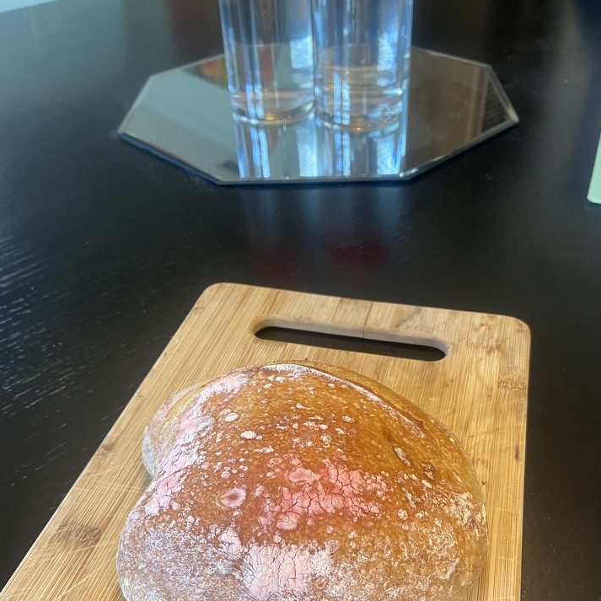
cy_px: 398
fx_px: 648
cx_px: 311
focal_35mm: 33
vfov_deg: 48.9
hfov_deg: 49.7
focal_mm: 4.25
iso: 160
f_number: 1.8
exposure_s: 1/58
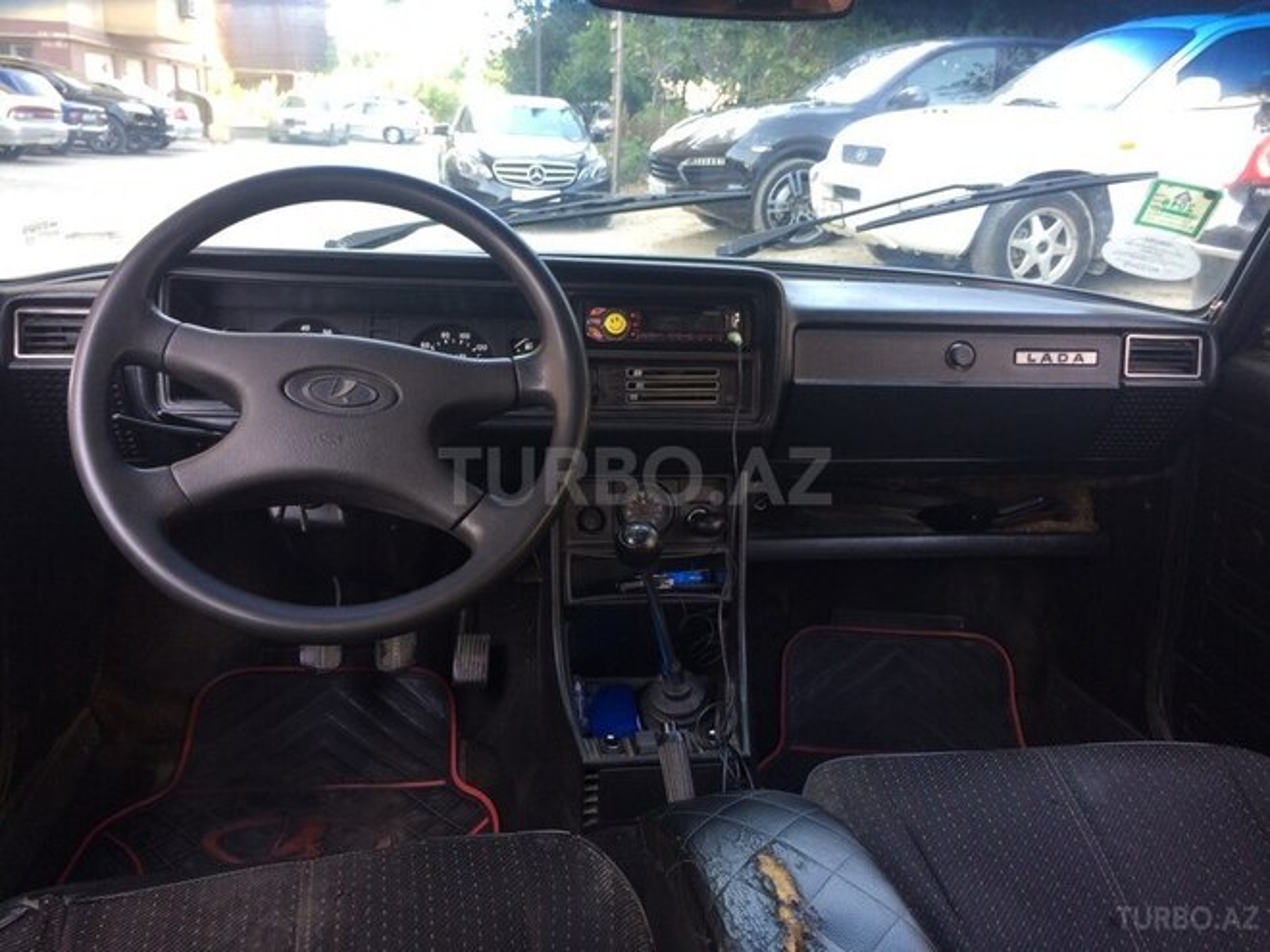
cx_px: 635
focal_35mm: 29
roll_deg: -3.9
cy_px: 476
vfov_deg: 48.2
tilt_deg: -17.0
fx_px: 1064
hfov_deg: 61.7
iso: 32
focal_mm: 4.15
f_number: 2.2
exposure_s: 1/50
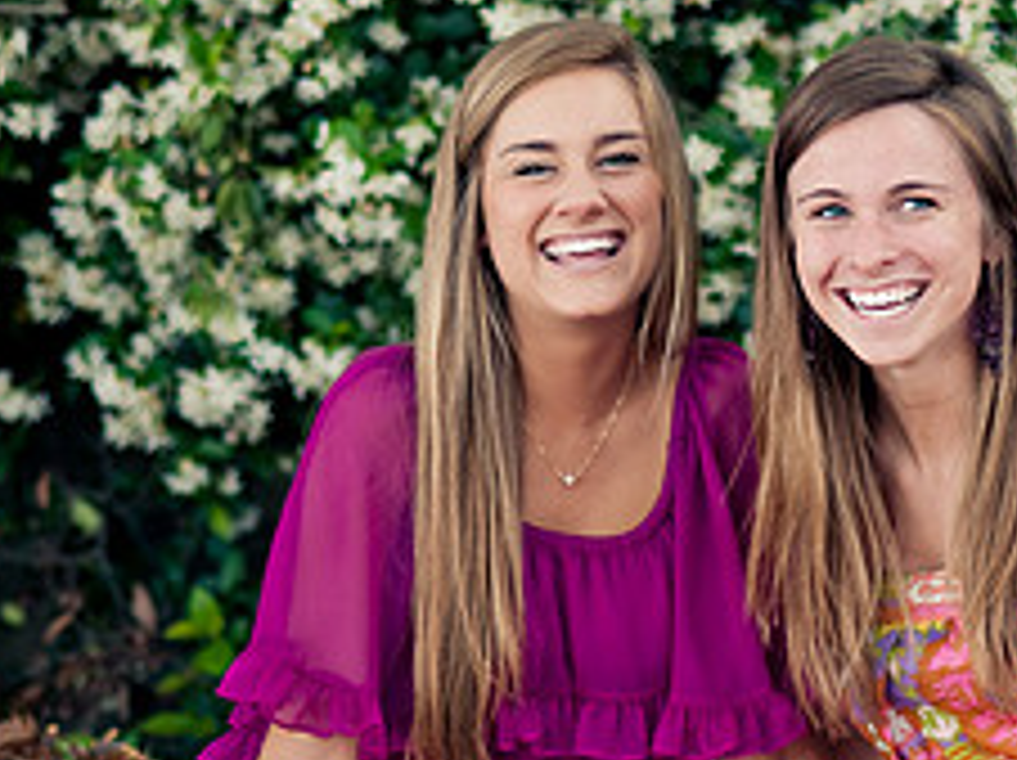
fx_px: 6163
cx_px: 878
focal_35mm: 210
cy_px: 513
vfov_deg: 7.1
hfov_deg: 9.4
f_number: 2.2
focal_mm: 85
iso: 250
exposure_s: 1/250
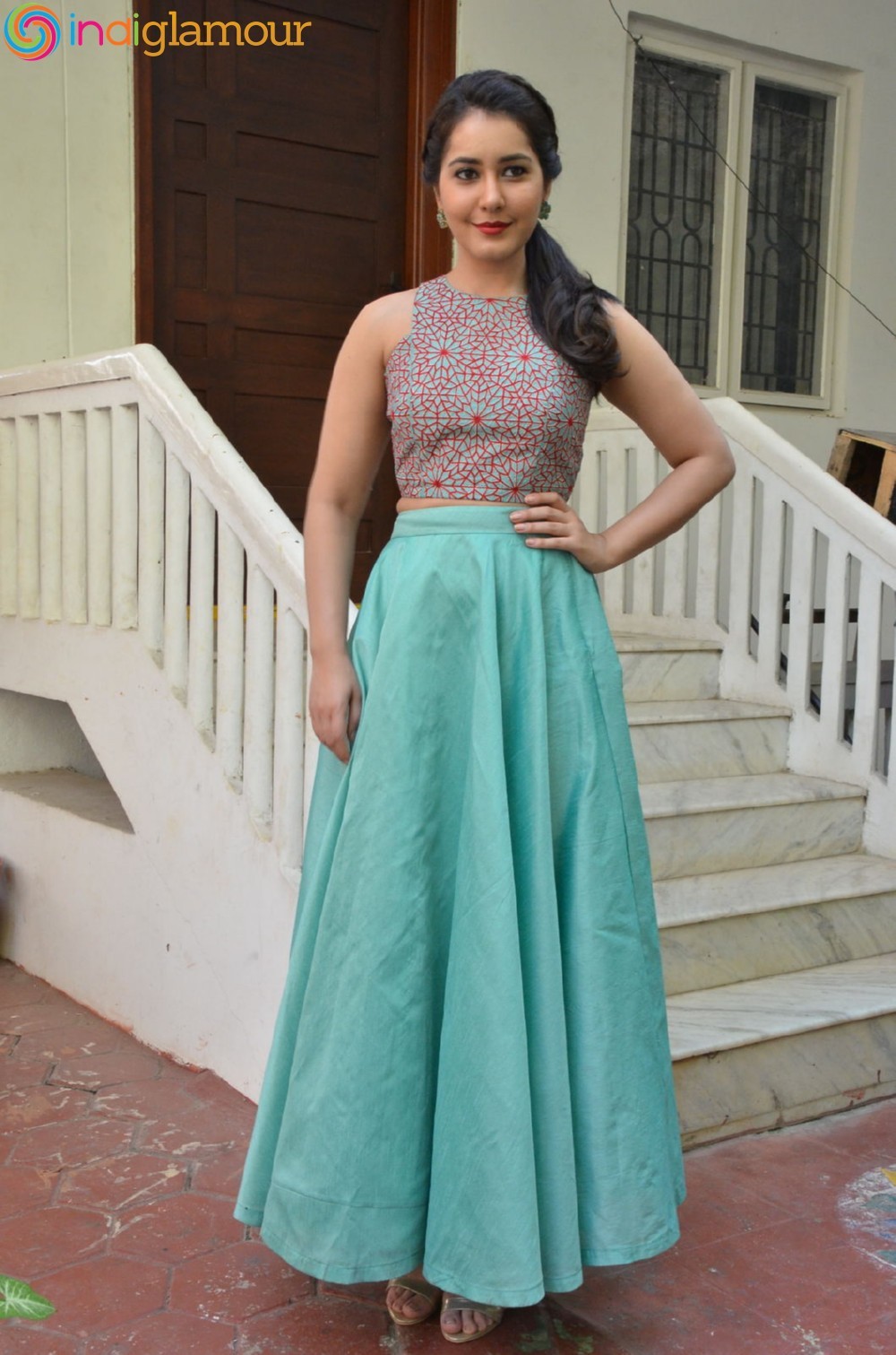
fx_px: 1688
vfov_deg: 43.7
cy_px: 678
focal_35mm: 45
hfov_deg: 29.7
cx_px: 448
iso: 1600
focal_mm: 30
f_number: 8
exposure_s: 1/125
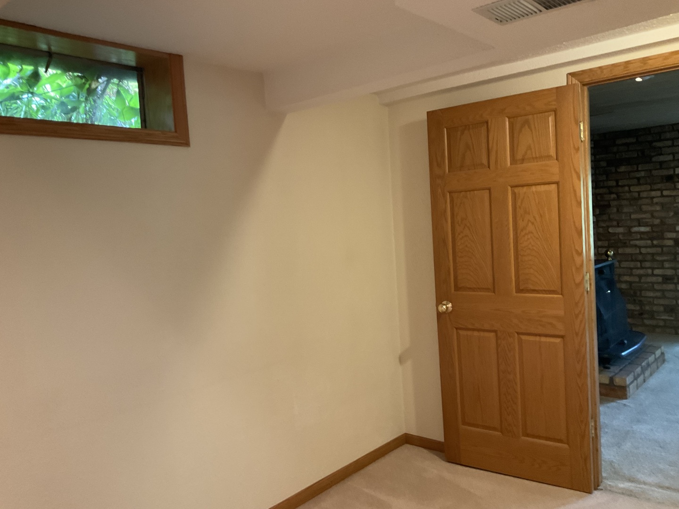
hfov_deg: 61.7
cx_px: 340
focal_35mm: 29
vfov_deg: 48.2
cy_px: 254
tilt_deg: -2.5
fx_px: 569
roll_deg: +2.0
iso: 200
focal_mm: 3
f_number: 1.8
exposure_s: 1/40
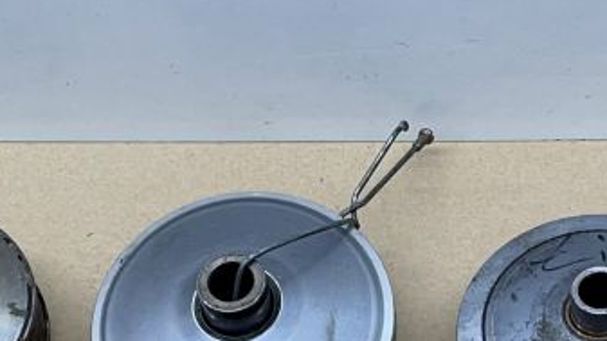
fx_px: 1624
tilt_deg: -63.8
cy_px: 669
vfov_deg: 11.0
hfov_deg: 21.1
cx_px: 398
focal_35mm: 101
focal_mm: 4.2
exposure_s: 1/100
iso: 40
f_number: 1.6
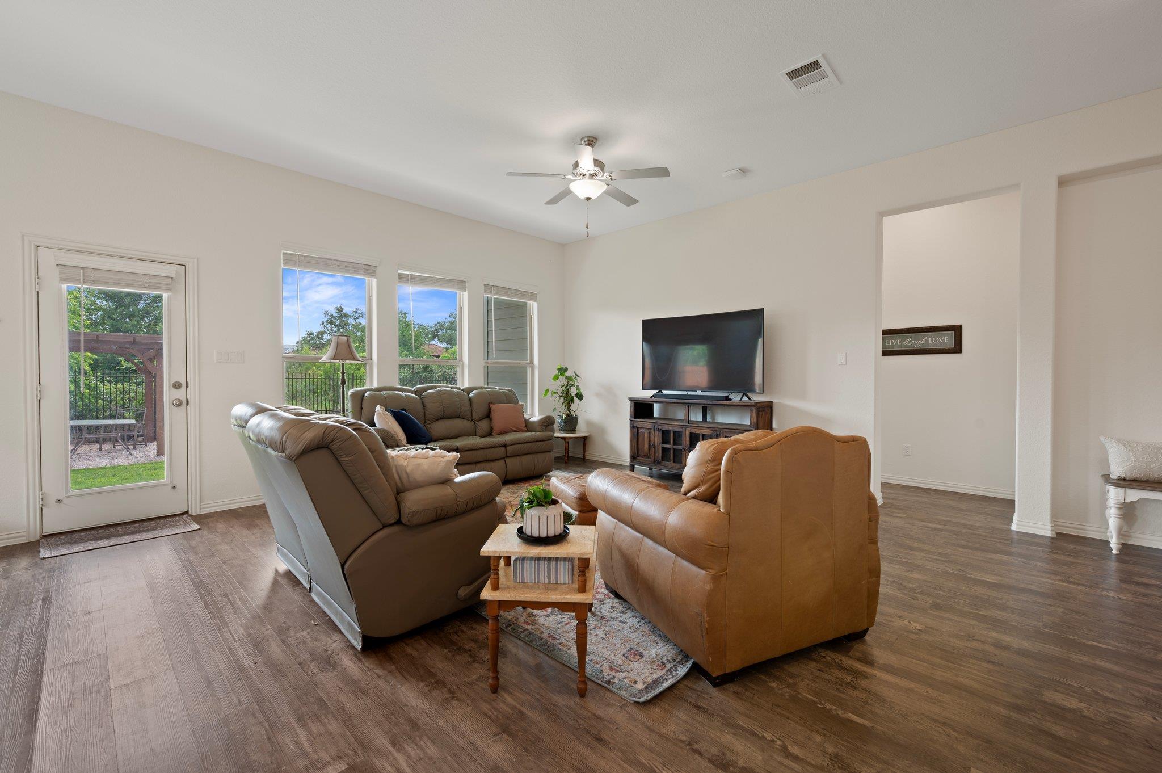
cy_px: 386
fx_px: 484
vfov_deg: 77.2
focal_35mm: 15
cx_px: 581
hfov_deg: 100.4
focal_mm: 15
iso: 100
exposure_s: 1/2.5
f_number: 8
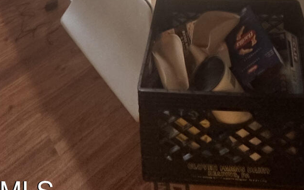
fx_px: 390
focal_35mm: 47
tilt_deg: -6.5
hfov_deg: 42.3
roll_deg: +3.2
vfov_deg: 16.0
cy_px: -245
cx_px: 190
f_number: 2.2
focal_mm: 2.22
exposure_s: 1/60
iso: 320
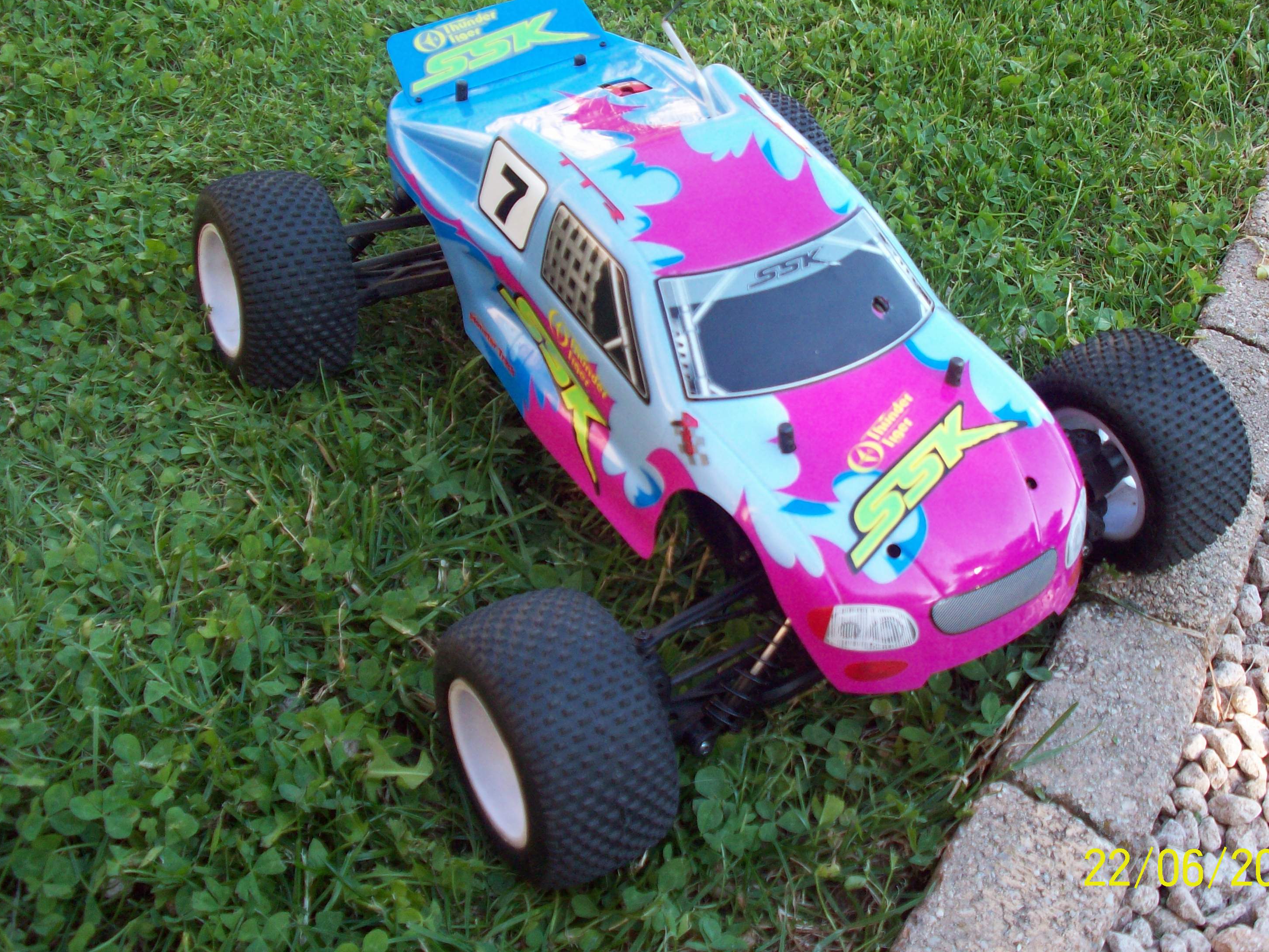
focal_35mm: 42
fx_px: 1540
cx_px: 710
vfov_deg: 34.3
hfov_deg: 44.7
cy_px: 430
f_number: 2.8
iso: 80
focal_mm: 6.2
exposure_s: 1/138
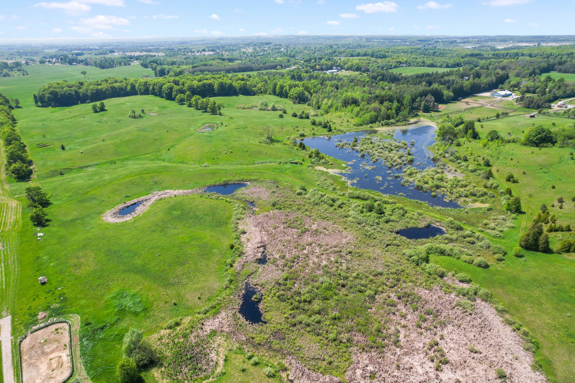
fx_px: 351
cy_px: 192
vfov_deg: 57.2
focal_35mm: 22
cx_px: 288
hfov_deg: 78.6
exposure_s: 1/2000
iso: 140
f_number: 2.8
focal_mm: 8.38
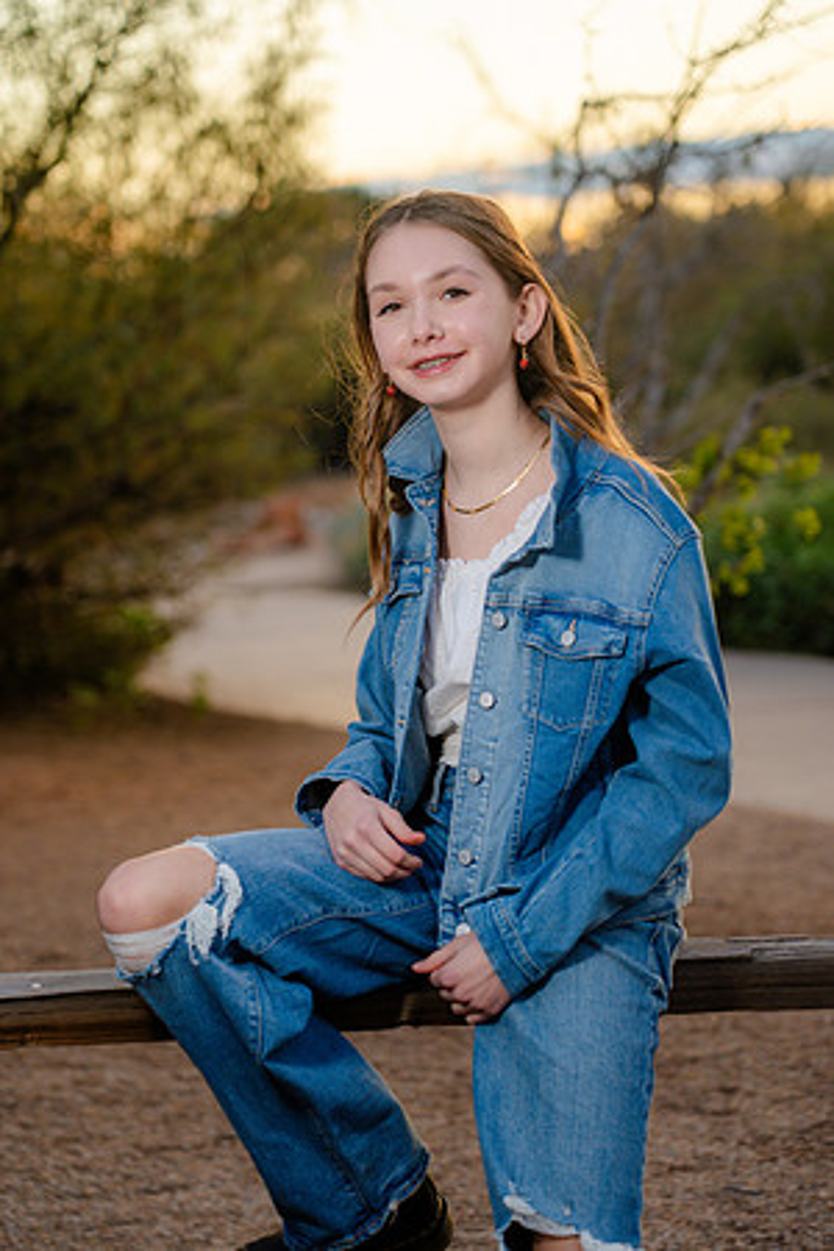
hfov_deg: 13.0
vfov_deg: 19.5
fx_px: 3648
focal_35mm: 105
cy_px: 626
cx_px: 417
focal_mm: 105
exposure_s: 1/200
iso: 250
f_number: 4
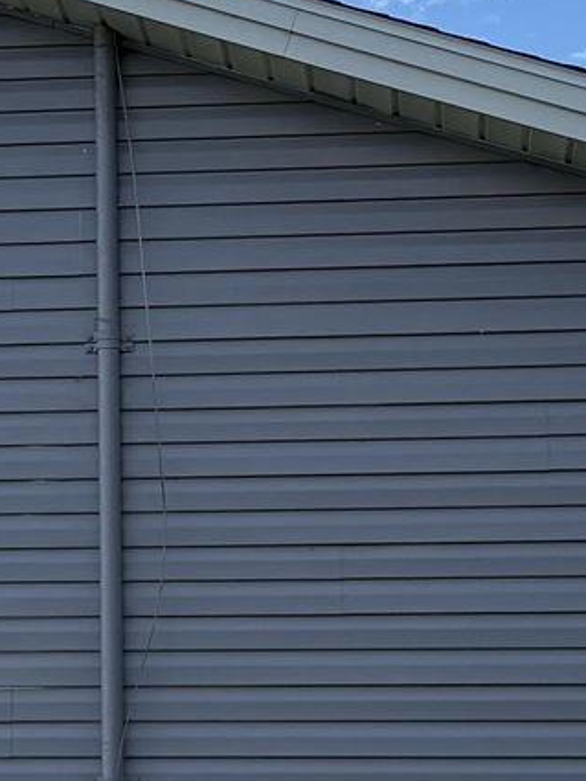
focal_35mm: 130
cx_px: -39
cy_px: 443
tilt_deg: +12.2
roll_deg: -2.1
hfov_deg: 11.3
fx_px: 2933
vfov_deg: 15.2
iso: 80
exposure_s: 1/3759
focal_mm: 6.76
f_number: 1.78
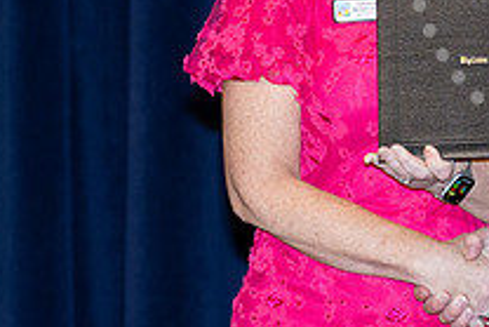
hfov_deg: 4.5
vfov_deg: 3.0
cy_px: 10
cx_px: 696
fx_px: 6198
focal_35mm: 456
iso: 1000
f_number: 5.6
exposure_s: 1/200
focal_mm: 120
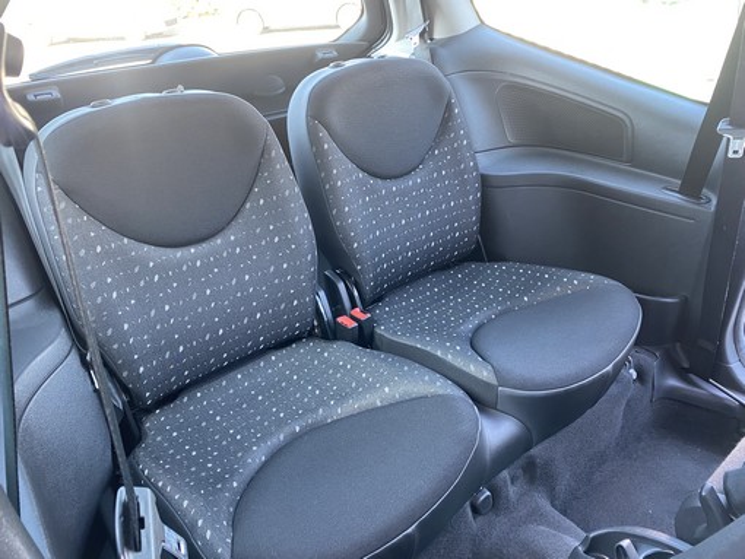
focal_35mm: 26
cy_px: 280
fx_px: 560
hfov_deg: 67.3
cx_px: 372
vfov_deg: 53.1
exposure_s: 1/60
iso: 200
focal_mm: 4.25
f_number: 1.8
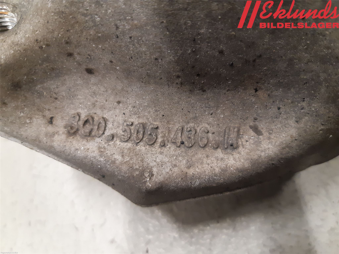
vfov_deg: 53.1
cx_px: 170
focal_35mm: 26
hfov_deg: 67.3
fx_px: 255
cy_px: 127
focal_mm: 3.93
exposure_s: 1/33
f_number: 1.7
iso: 250
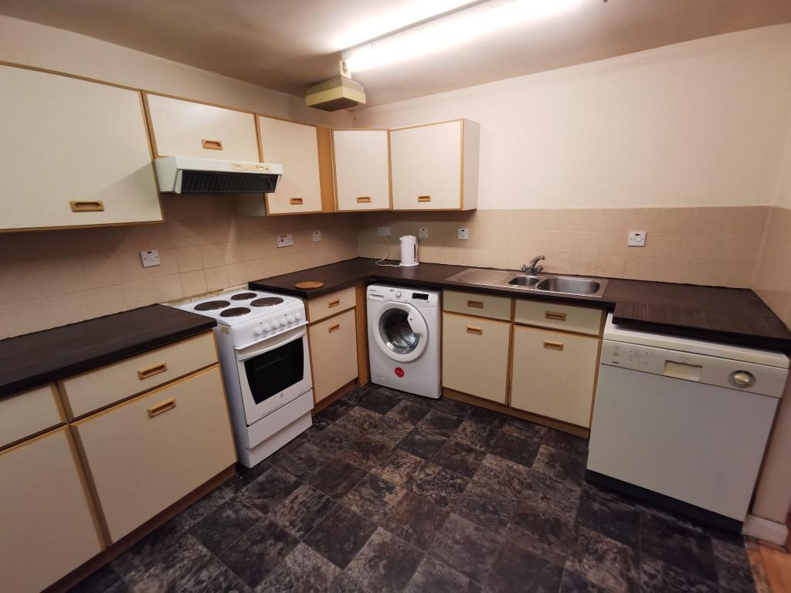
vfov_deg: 78.1
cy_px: 296
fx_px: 366
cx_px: 396
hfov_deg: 94.5
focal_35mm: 16
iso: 400
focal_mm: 2.35
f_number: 2.2
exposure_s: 1/33.3
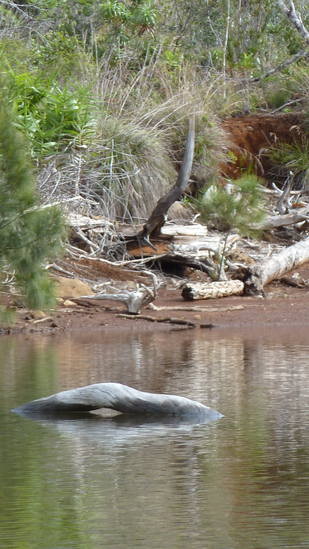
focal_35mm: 537
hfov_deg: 2.3
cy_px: 275
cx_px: 249
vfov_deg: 4.0
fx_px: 7824
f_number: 4.9
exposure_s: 1/125
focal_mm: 49.2
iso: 80
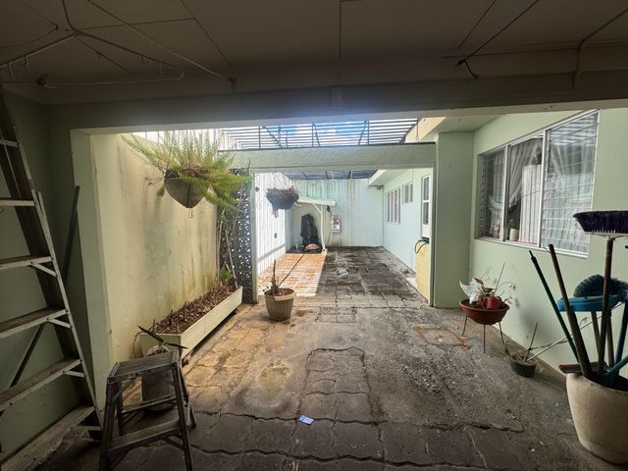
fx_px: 254
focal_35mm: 14
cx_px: 314
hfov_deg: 102.1
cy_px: 236
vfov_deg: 85.7
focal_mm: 2.22
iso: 40
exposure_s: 1/448
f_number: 2.2
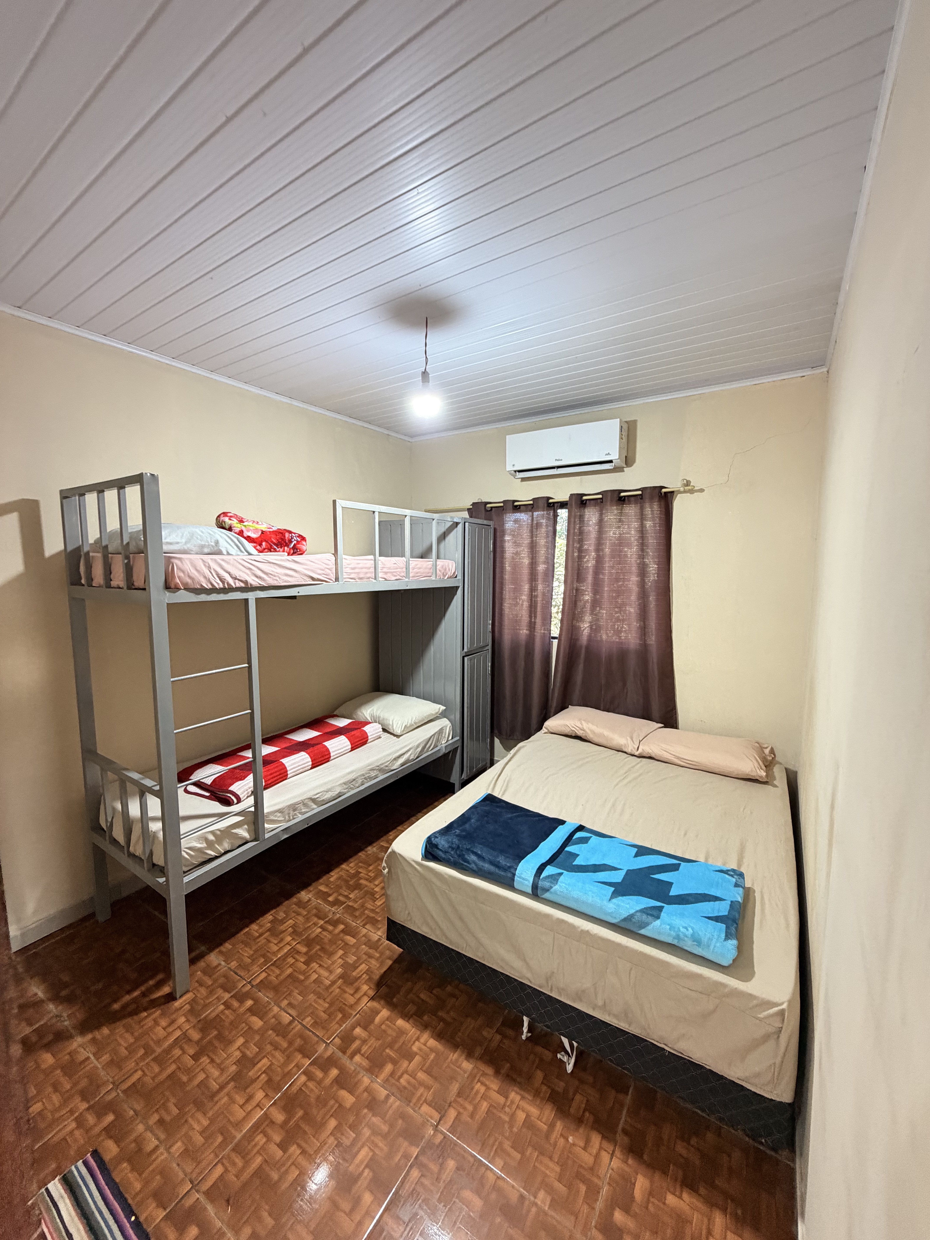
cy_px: 620
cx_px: 465
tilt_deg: -5.6
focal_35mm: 14
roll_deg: +1.6
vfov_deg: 102.1
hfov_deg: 85.7
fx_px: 502
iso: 320
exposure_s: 1/60
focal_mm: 2.22
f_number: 2.2
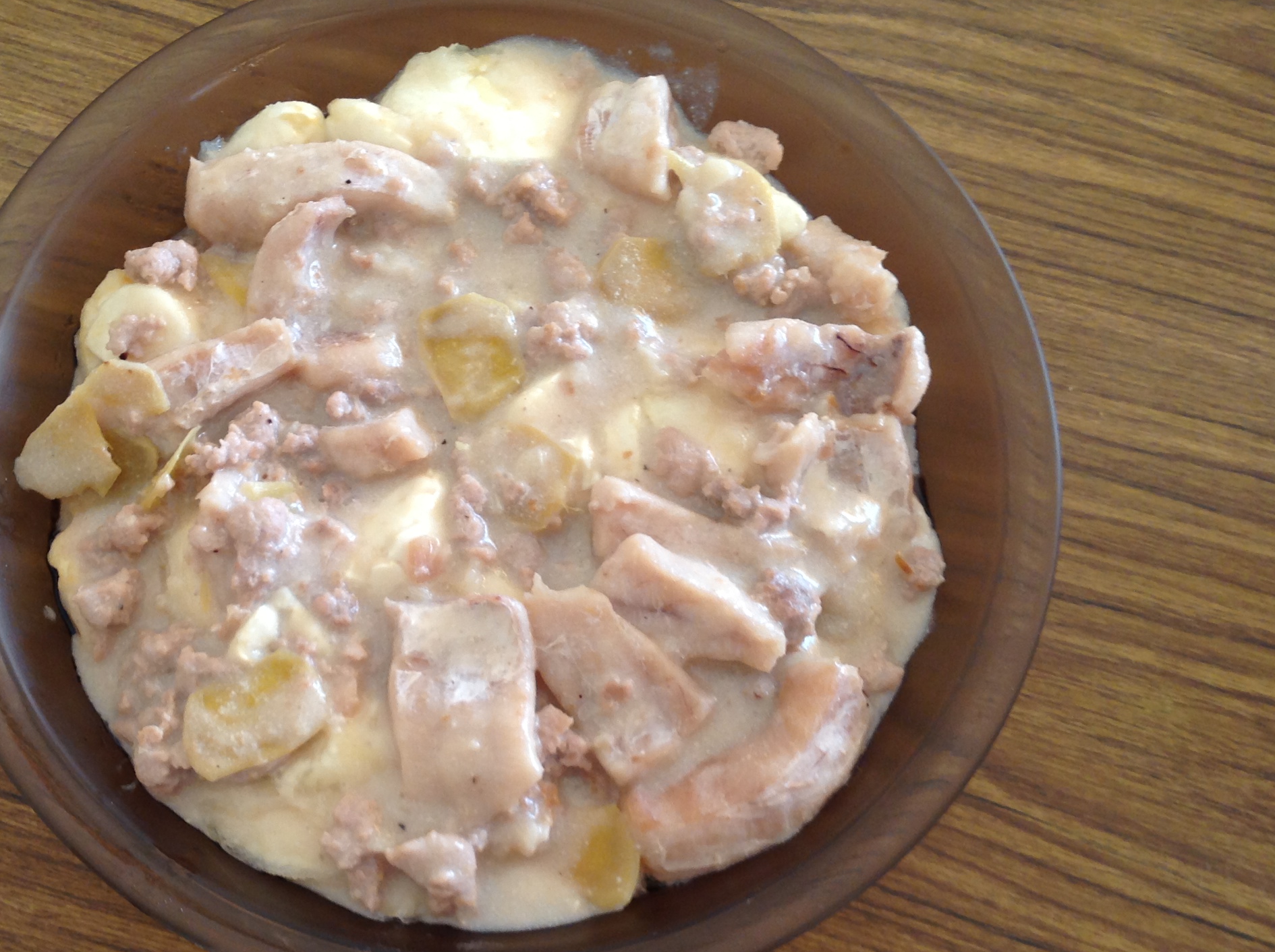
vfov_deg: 30.1
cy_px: 589
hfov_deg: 39.3
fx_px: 1766
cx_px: 443
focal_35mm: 48
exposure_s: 1/15
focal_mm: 4.28
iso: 64
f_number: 2.4
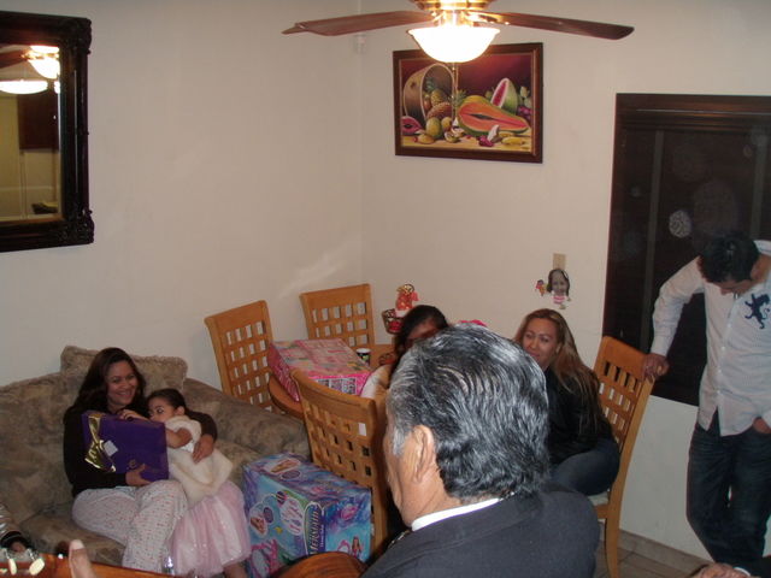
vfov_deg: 37.7
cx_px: 386
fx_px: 846
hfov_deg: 49.0
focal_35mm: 38
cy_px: 289
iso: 200
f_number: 3.5
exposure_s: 1/30
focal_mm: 6.7
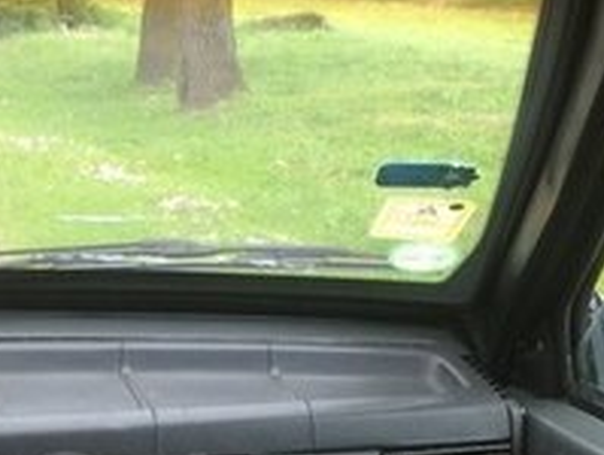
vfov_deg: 15.1
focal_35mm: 96
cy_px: 499
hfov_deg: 19.8
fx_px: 1678
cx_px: 6
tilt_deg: -15.9
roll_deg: -0.3
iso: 40
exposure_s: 1/100
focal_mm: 4.15
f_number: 2.2
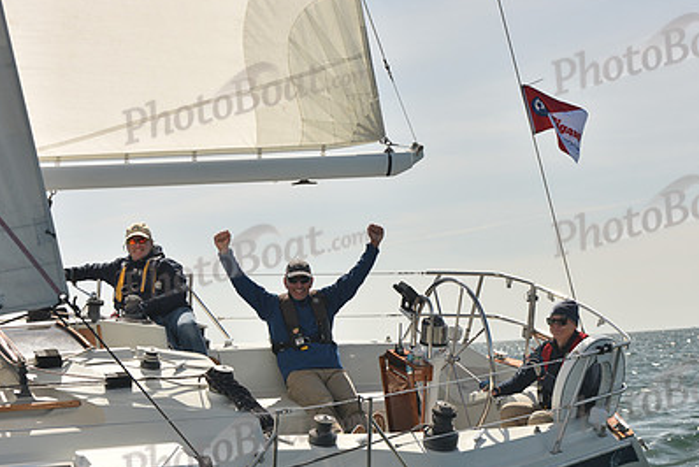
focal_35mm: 102
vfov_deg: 13.4
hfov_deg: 19.9
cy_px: 327
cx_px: 462
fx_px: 1982
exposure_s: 1/640
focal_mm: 70
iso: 250
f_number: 6.3
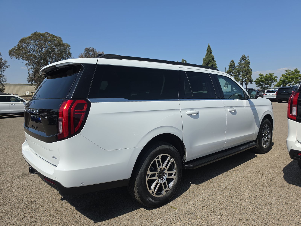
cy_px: 113
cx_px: 150
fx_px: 200
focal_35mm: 23
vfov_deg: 58.9
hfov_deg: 73.9
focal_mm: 6.5
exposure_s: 1/1238
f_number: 1.4
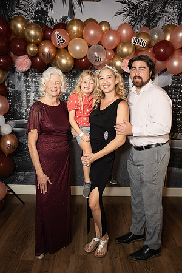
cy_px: 136
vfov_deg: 56.2
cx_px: 91
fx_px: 256
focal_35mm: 34
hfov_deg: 39.2
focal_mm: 33.7
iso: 1000
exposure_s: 1/160
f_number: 2.8
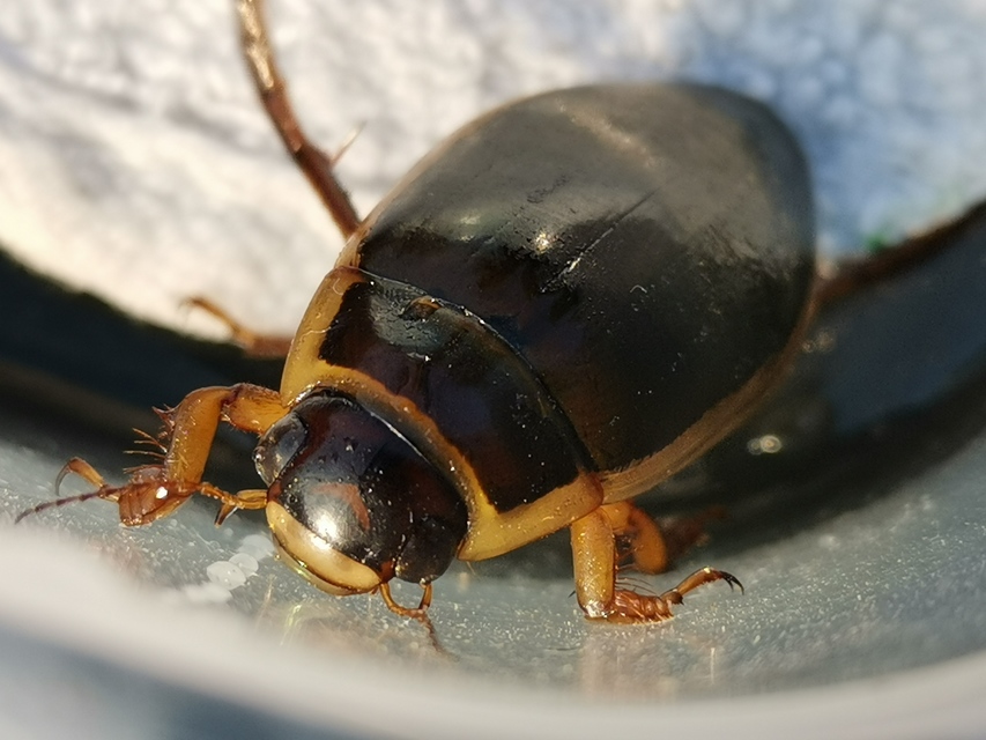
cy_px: 370
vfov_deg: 18.2
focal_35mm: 81
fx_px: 2308
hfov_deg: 24.1
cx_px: 493
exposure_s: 1/916
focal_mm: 5.58
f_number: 1.8
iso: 50
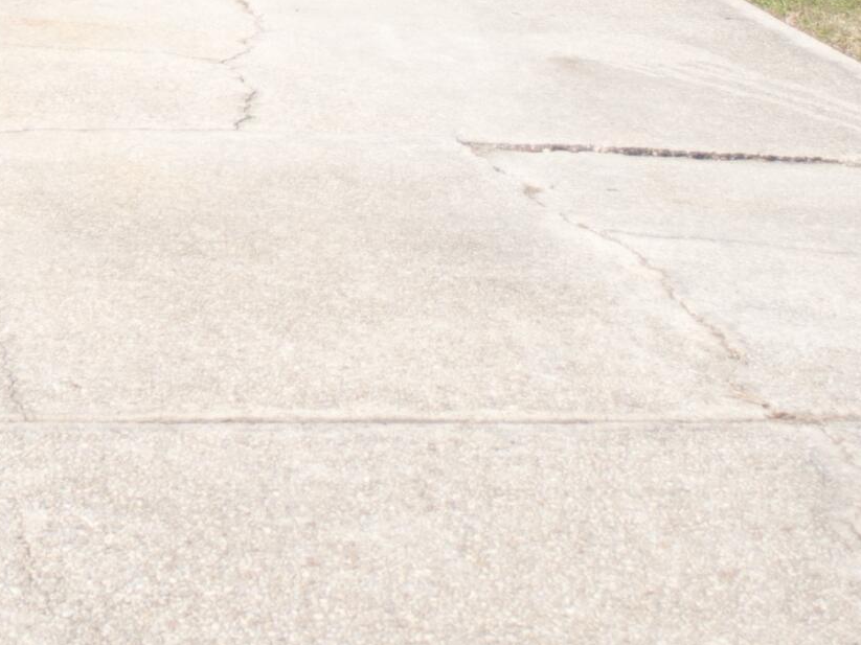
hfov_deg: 15.2
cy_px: -267
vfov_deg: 11.4
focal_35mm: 126
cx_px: -95
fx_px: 3134
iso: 200
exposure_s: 1/640
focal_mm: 24
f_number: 8
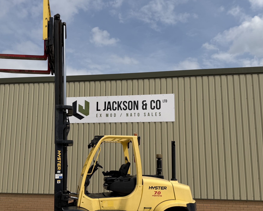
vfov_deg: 43.2
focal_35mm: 34
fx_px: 265
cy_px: 125
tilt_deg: +8.0
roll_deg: +0.0
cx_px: 108
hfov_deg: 52.6
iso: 80
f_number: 1.78
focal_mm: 6.76
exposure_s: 1/10309
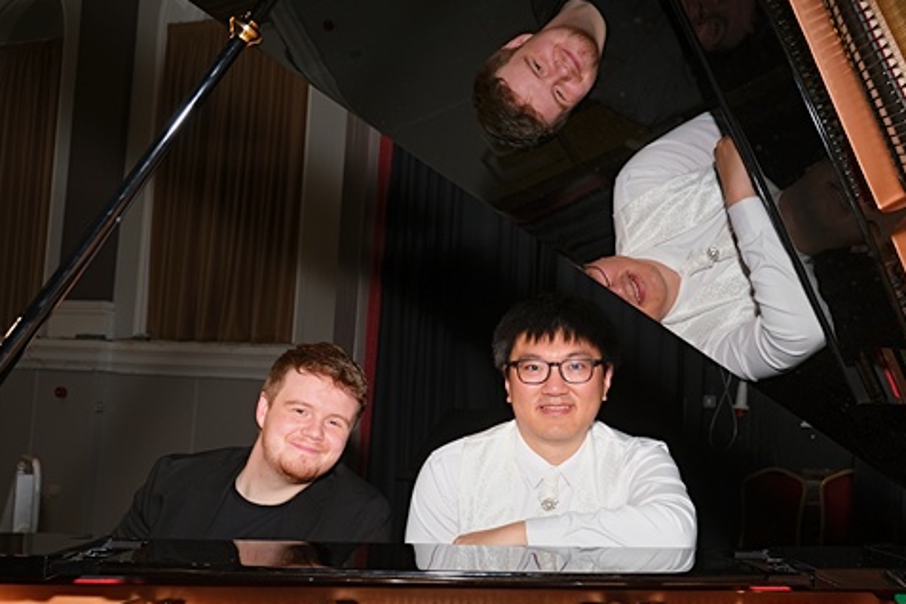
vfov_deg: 34.2
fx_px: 981
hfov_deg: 49.2
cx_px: 545
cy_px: 340
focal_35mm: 39
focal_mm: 20.5
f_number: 4.5
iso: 400
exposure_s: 1/250
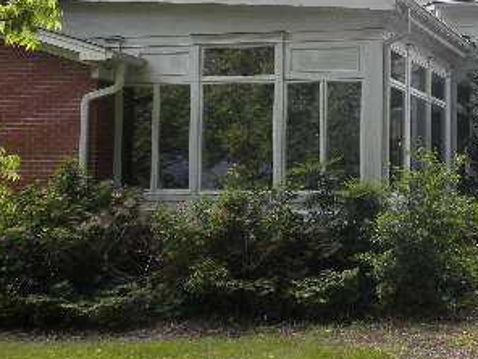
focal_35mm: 80
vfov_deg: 18.4
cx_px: 409
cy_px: 123
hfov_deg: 23.9
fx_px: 1105
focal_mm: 6.6
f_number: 3.5
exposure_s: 1/163
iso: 64
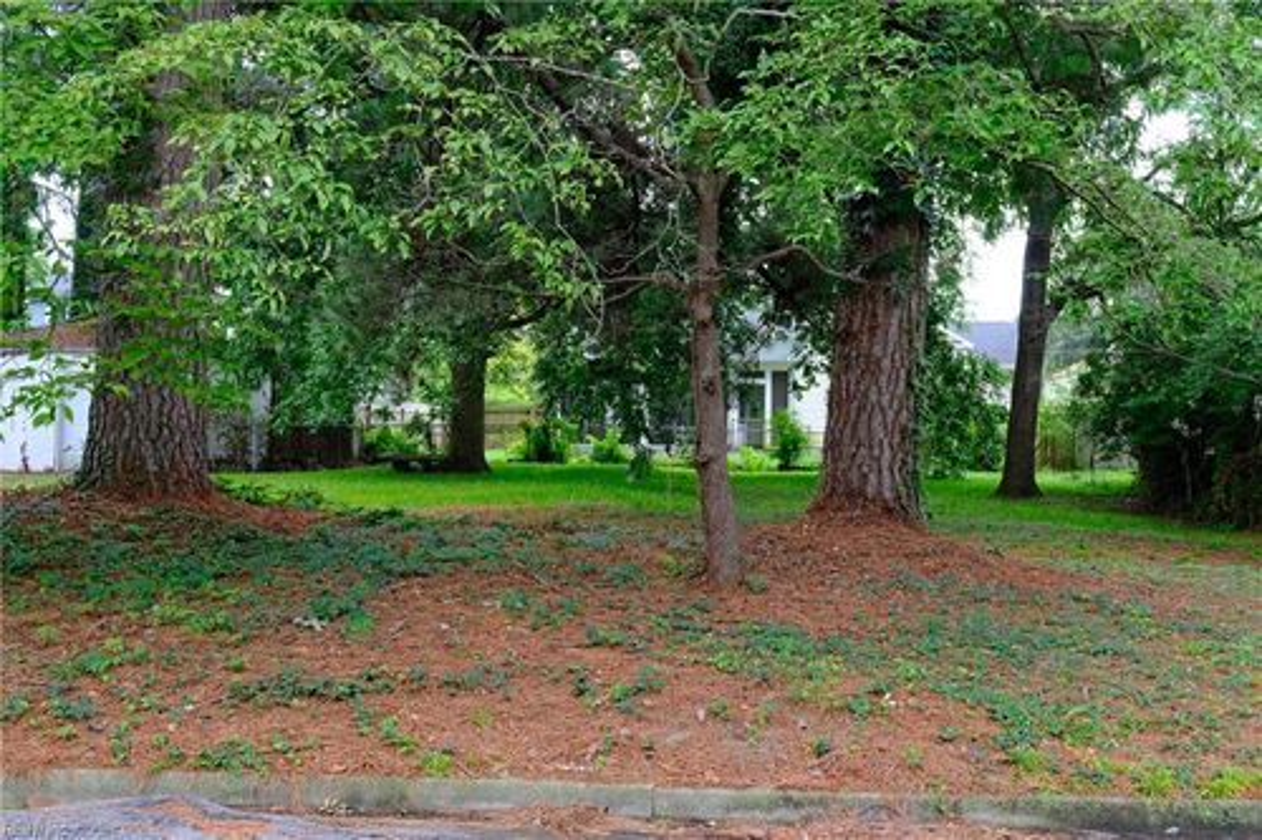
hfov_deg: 44.5
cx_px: 631
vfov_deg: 30.5
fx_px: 1542
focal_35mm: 44
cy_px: 420
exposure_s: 1/170
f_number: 5.6
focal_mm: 29.6
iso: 320
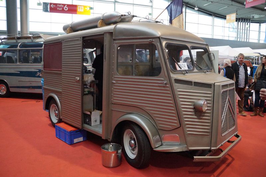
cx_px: 133
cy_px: 88
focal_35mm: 27
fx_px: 199
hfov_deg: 67.4
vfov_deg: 47.9
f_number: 4
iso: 3200
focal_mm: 18
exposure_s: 1/160
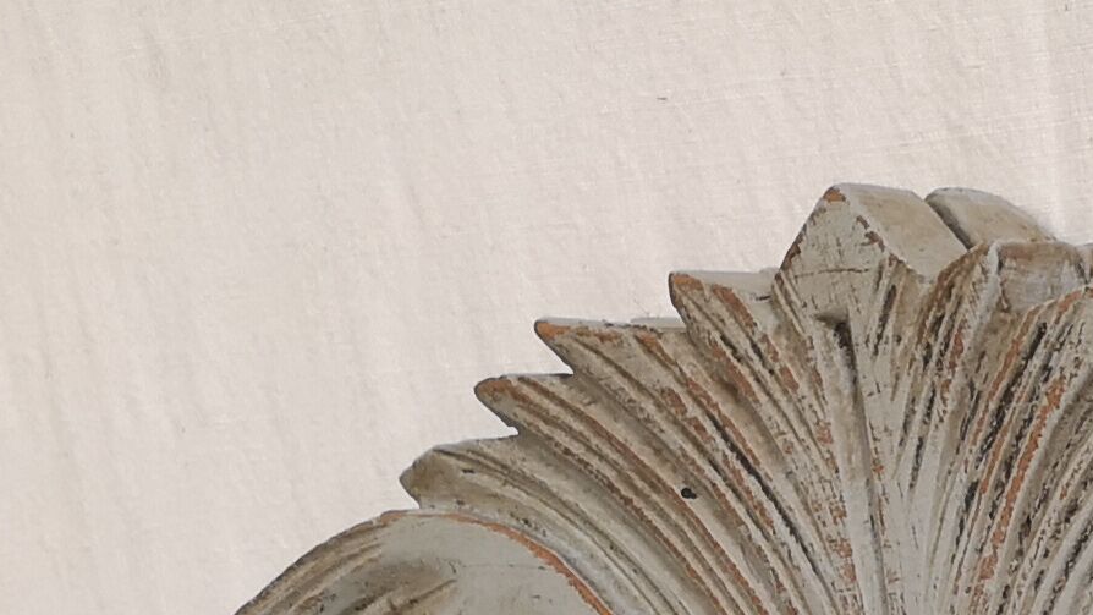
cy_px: 1663
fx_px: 3478
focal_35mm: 120
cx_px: 1614
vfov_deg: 8.8
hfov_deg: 16.4
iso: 80
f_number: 1.8
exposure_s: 1/50
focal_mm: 5.58
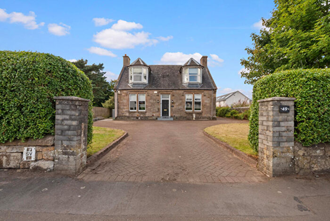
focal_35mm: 15
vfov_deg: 77.4
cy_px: 110
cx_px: 165
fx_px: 138
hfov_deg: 100.3
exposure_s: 1/20
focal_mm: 15
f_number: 22
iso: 2000
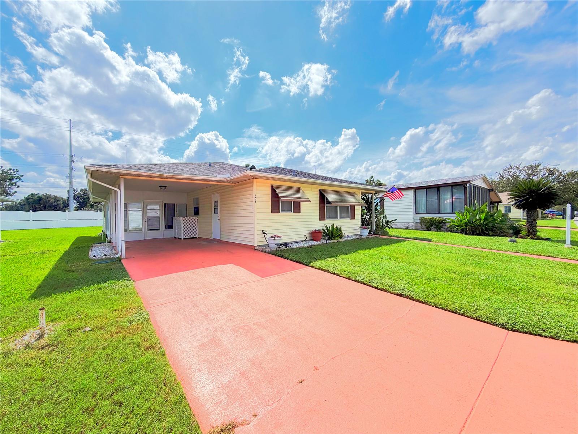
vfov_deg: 85.7
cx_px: 289
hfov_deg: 102.1
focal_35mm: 14
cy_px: 217
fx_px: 234
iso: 20
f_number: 2.2
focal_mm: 2.22
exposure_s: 1/2165
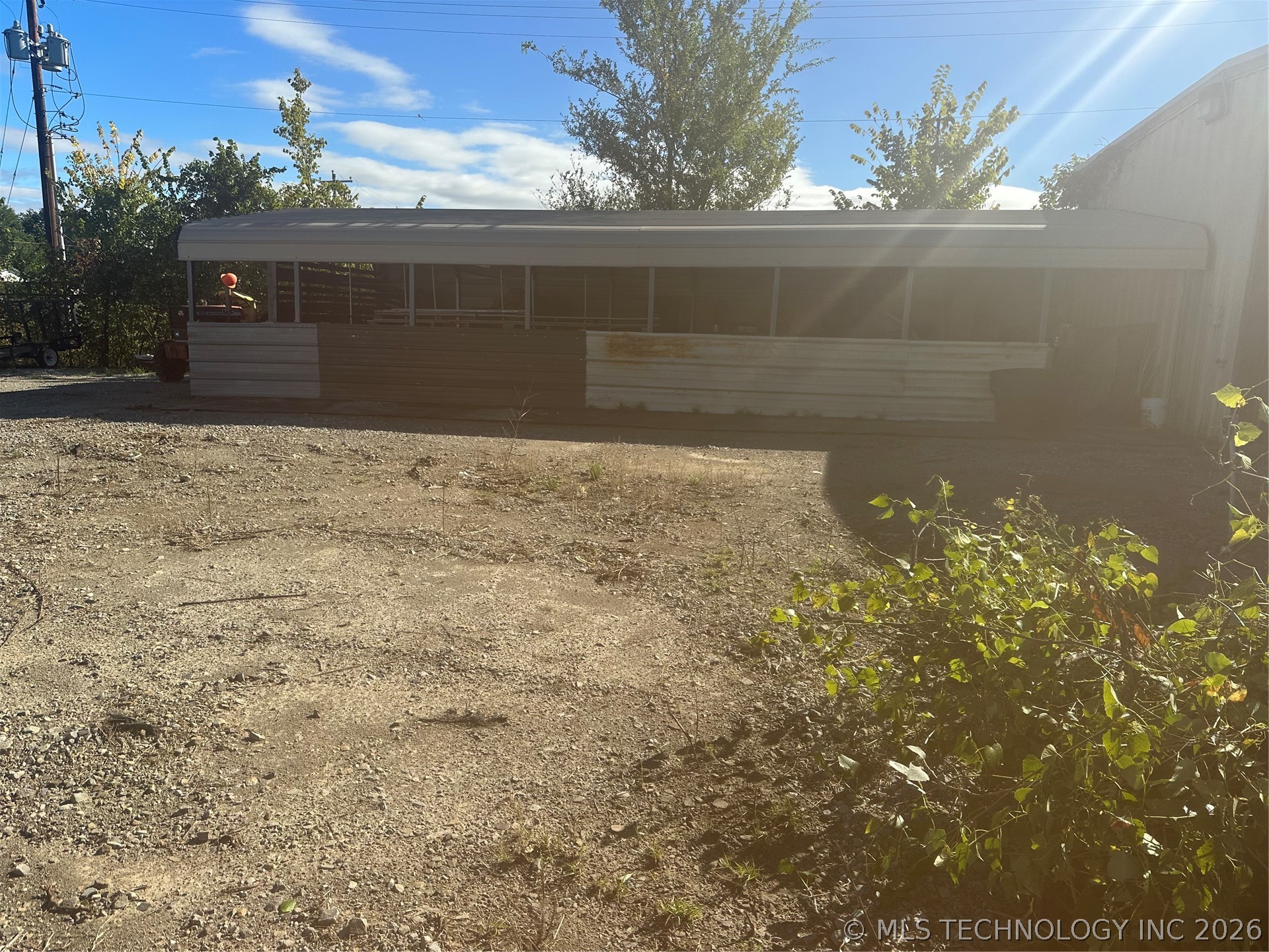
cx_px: 634
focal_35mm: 24
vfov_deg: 56.8
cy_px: 476
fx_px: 880
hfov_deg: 71.6
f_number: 1.78
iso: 80
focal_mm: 6.86
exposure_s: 1/3717
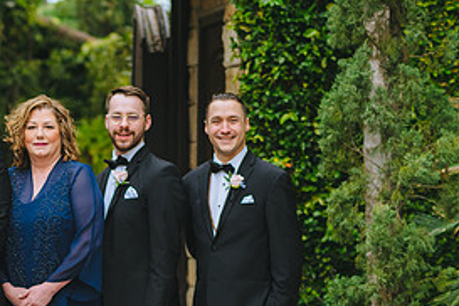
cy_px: 263
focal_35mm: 185
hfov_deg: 11.0
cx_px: -5
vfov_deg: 7.4
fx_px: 2359
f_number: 2.8
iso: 400
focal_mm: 85
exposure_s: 1/800
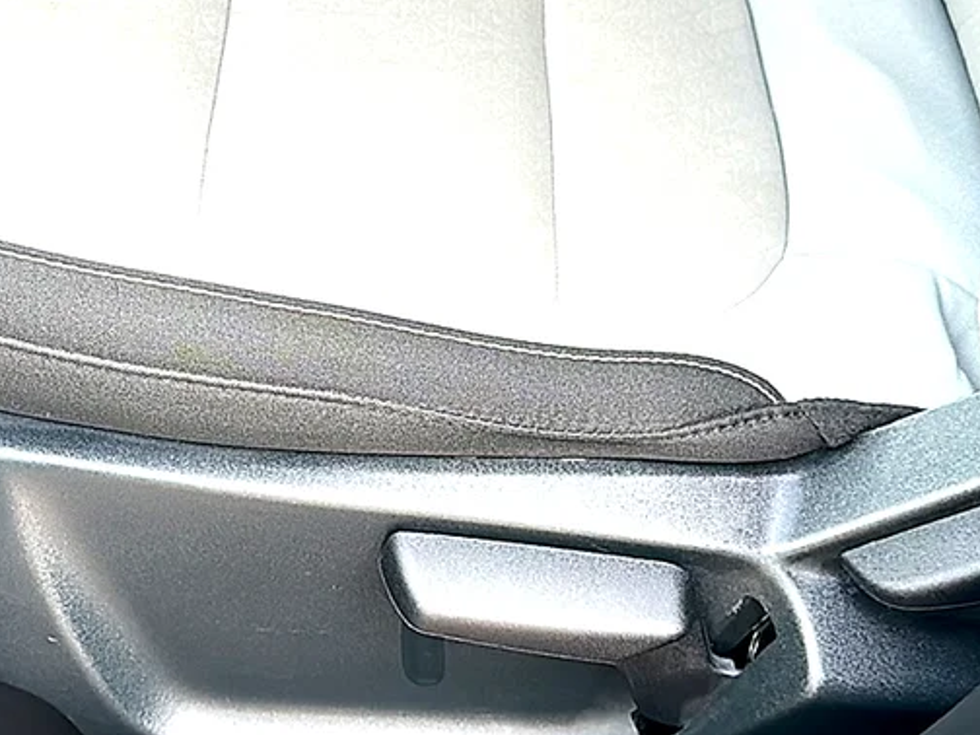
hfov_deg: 33.6
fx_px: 1614
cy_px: 365
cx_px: 346
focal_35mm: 57
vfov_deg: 25.7
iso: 80
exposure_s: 1/271
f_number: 1.78
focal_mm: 6.86
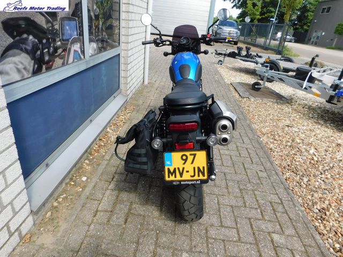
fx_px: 228
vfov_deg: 58.9
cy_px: 128
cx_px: 172
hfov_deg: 73.9
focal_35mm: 23
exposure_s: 1/800
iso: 125
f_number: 3
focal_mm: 4
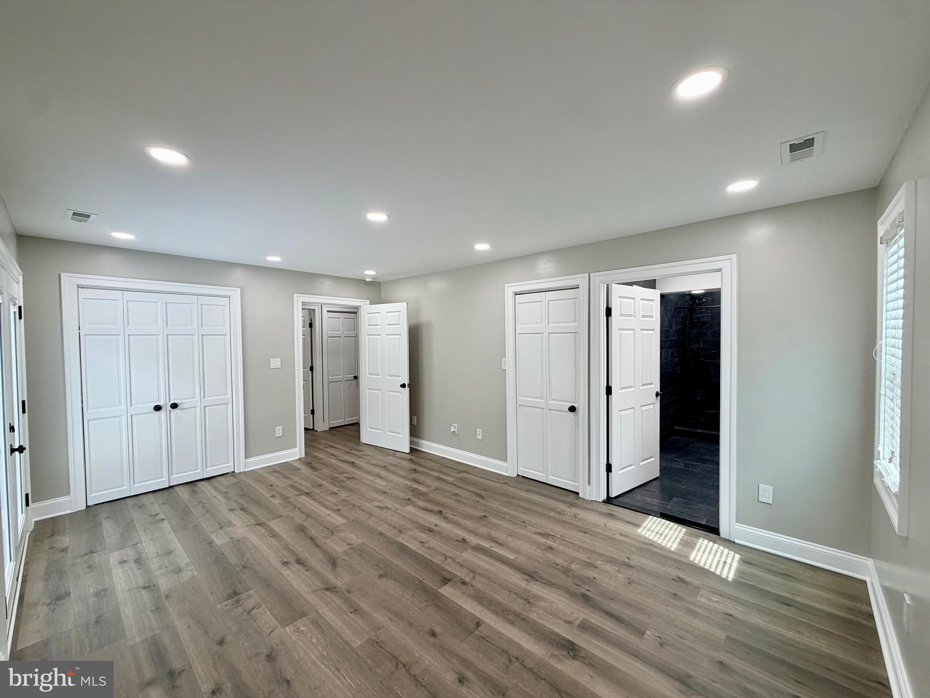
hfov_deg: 102.1
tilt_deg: -1.1
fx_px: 376
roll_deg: +1.3
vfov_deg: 85.7
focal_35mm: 14
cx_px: 465
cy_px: 349
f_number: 2.2
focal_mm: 2.22
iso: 100
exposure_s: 1/120
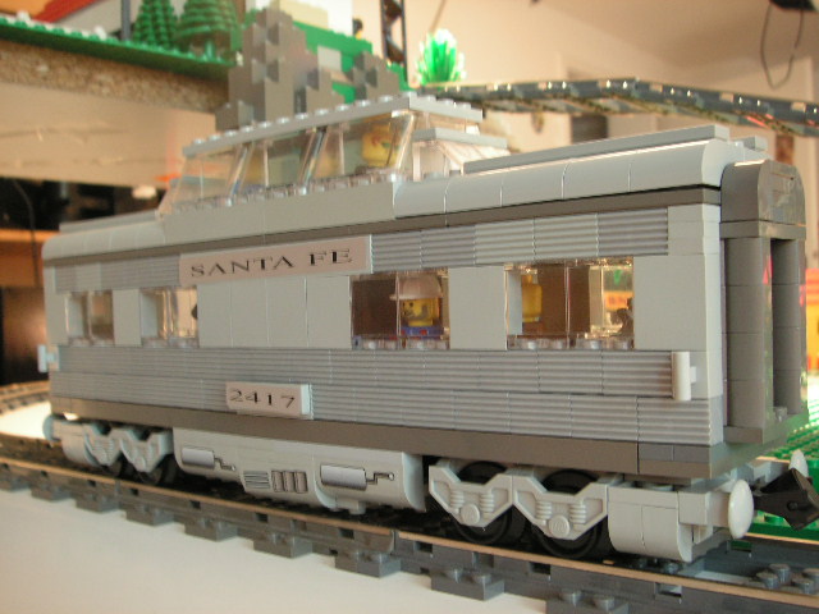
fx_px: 899
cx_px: 410
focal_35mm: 38
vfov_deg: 37.7
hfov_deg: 49.0
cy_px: 307
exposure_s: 1/8
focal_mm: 6.3
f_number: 3.3
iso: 100
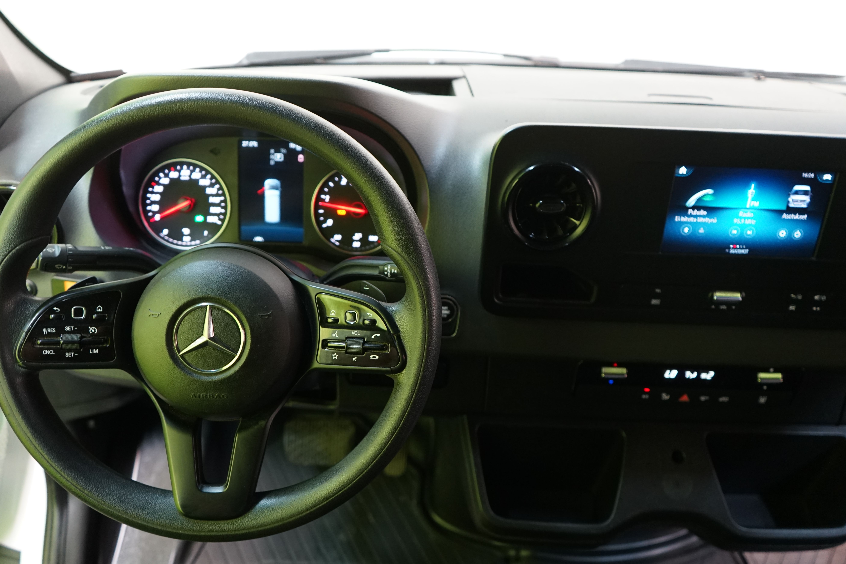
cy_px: 292
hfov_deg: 61.9
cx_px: 409
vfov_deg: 43.6
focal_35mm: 30
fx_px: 705
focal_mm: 28
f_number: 3.5
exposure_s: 1/30
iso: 1600
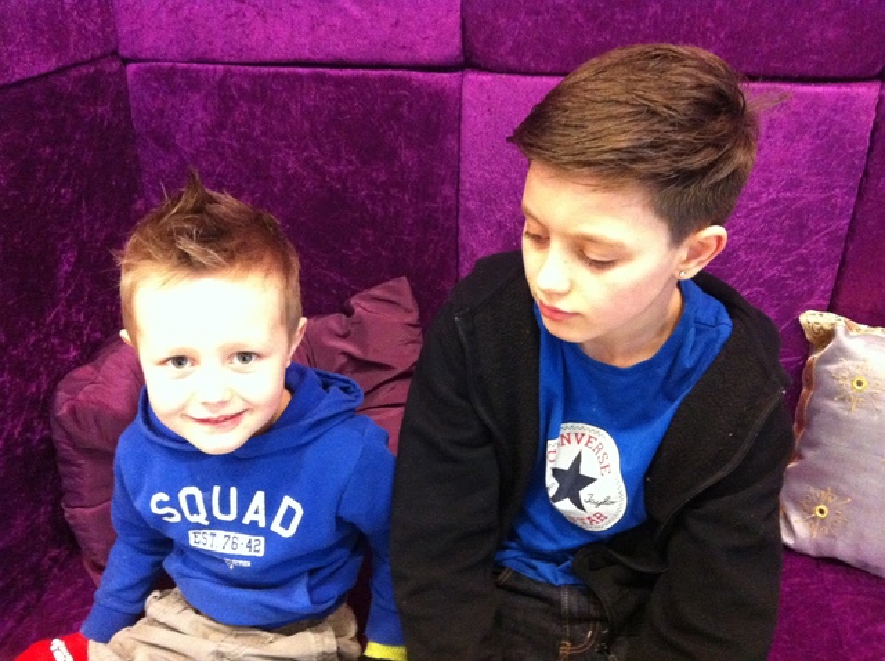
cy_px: 330
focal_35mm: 35
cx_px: 442
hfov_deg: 52.7
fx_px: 893
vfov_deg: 40.6
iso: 800
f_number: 2.8
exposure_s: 1/15
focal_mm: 3.85
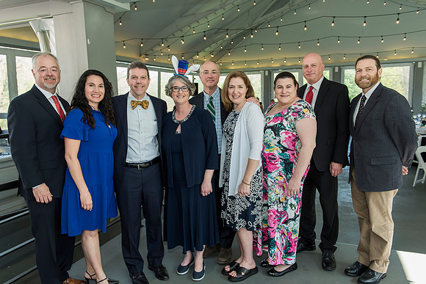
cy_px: 139
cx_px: 209
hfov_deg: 64.4
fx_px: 338
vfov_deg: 45.6
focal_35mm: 29
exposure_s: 1/160
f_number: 4
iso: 320
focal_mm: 28
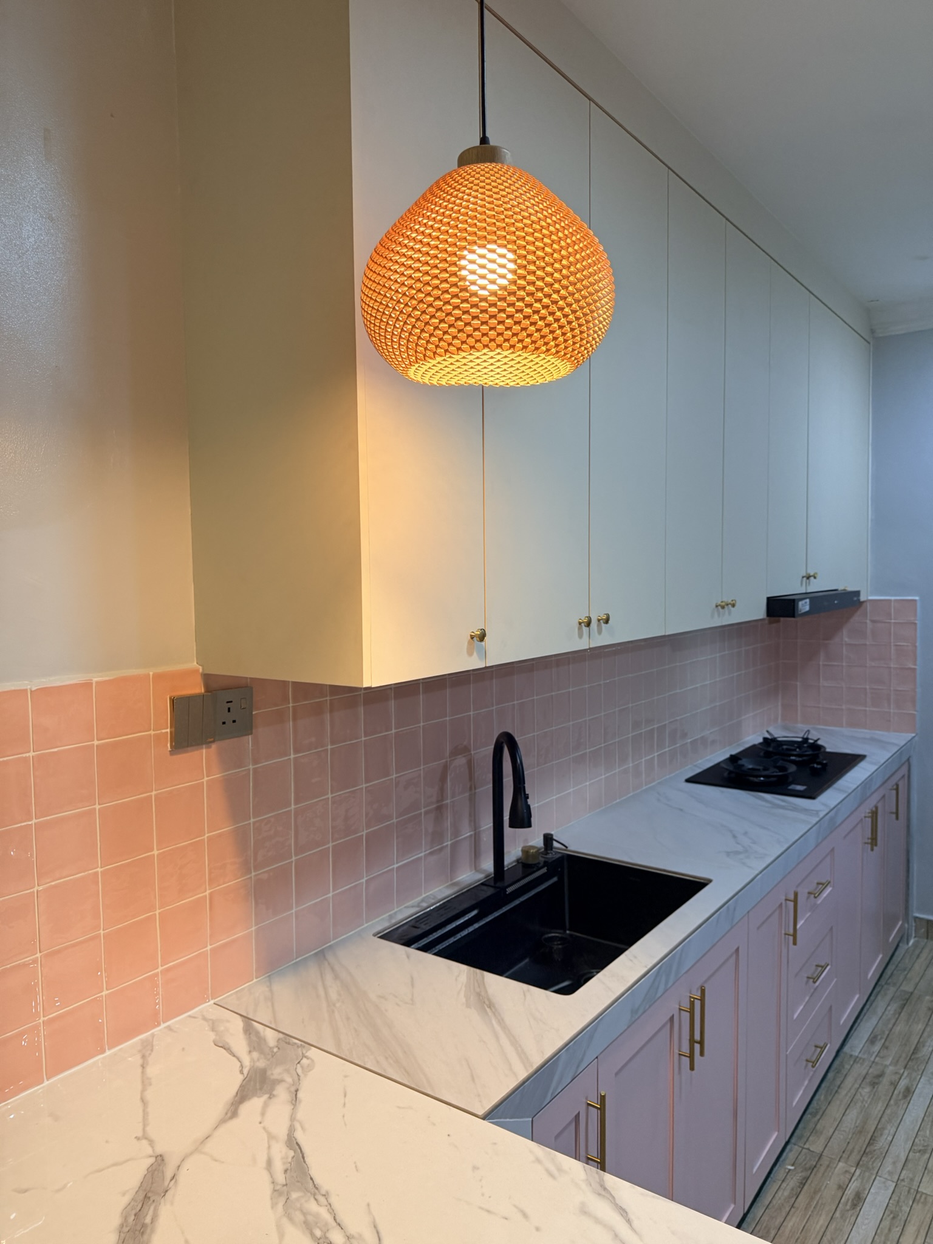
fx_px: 862
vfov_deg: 71.6
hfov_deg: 56.8
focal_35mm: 24
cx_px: 466
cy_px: 622
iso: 250
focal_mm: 6.76
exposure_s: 1/100
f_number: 1.78
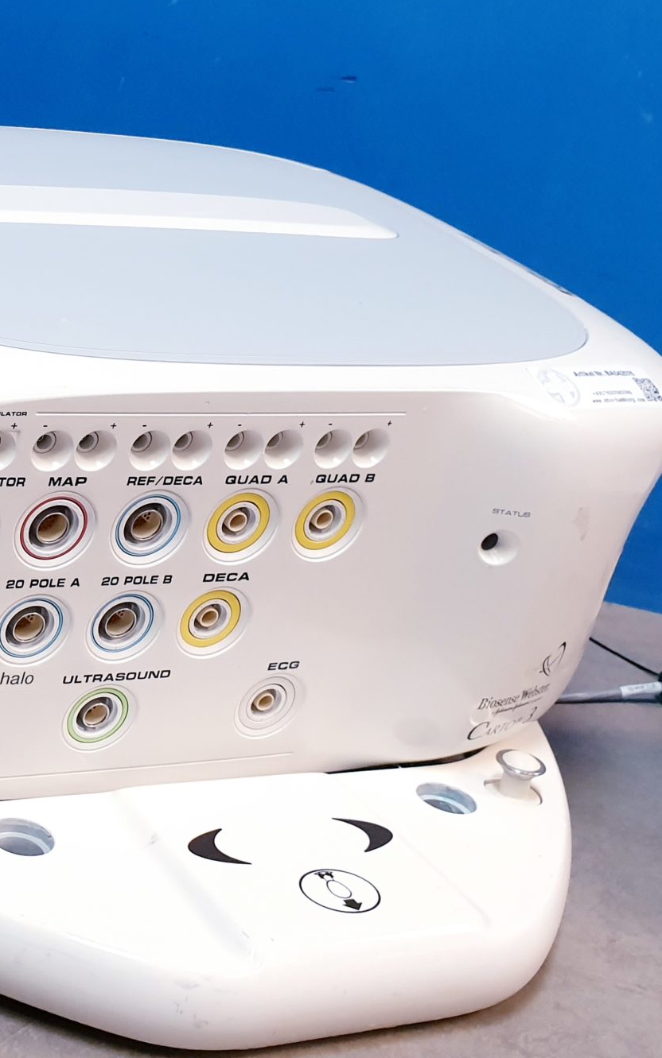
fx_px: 1530
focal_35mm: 53
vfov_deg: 38.0
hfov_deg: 23.0
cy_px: 422
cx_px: -65
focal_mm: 4.3
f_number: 2.4
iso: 200
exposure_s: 1/50
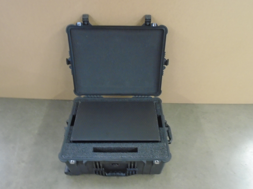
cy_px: 94
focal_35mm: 26
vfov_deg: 53.1
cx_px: 126
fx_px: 190
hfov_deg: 67.3
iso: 400
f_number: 3.2
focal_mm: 4.6
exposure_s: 1/6
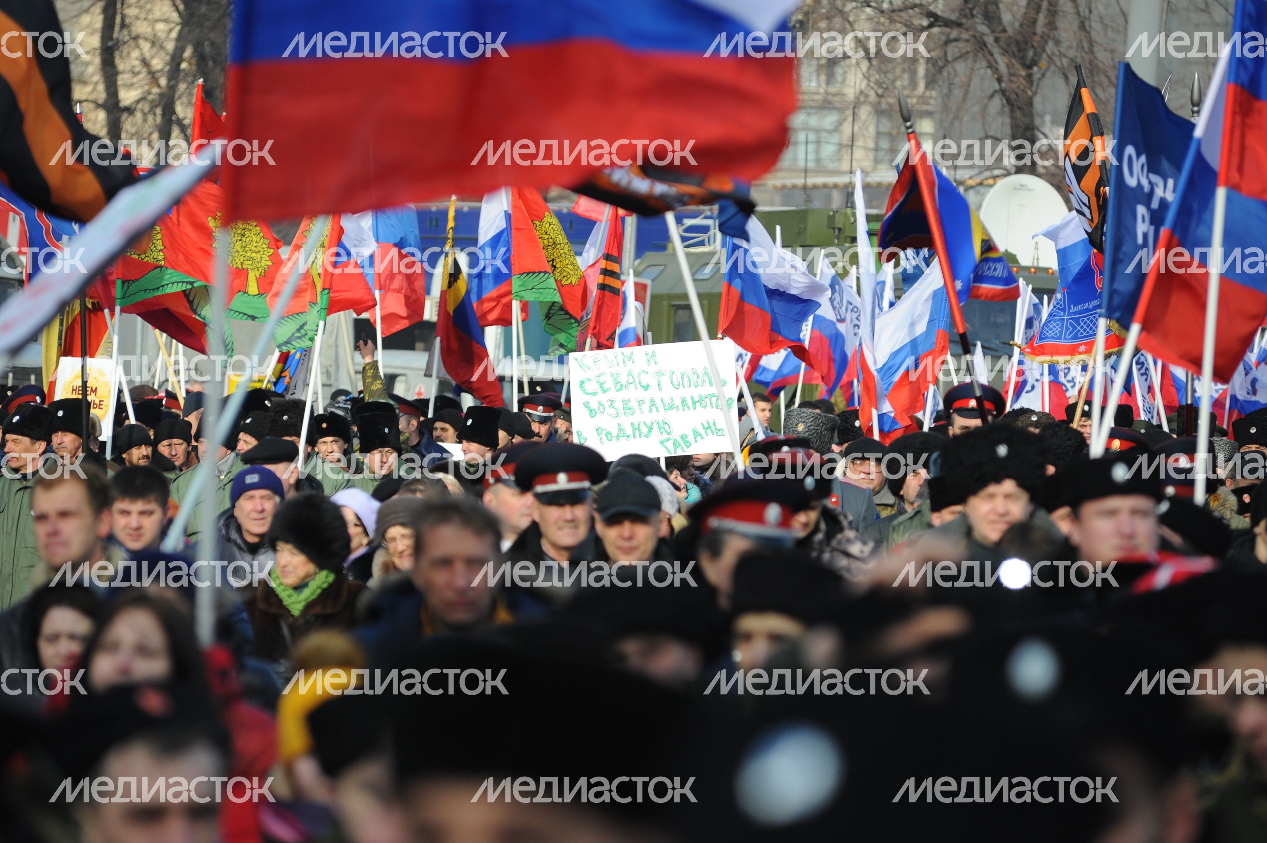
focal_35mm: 200
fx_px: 7034
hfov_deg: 10.3
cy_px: 422
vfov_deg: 6.9
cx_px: 634
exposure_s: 1/2500
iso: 800
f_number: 5.6
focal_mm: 200
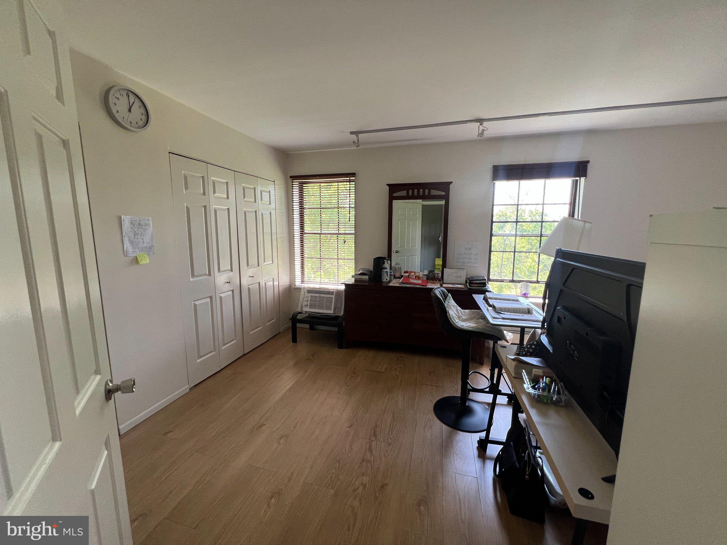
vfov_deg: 89.9
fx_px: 273
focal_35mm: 13
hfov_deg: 106.2
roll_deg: +0.5
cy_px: 272
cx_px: 364
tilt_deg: -9.3
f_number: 1.8
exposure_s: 1/99
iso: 100
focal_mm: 1.57
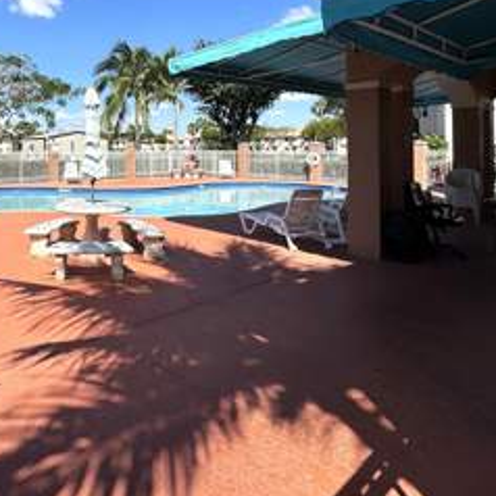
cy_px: 144
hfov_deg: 58.3
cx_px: 102
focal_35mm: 25
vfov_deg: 60.5
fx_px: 405
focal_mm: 2.22
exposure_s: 1/2770
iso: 50
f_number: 2.2
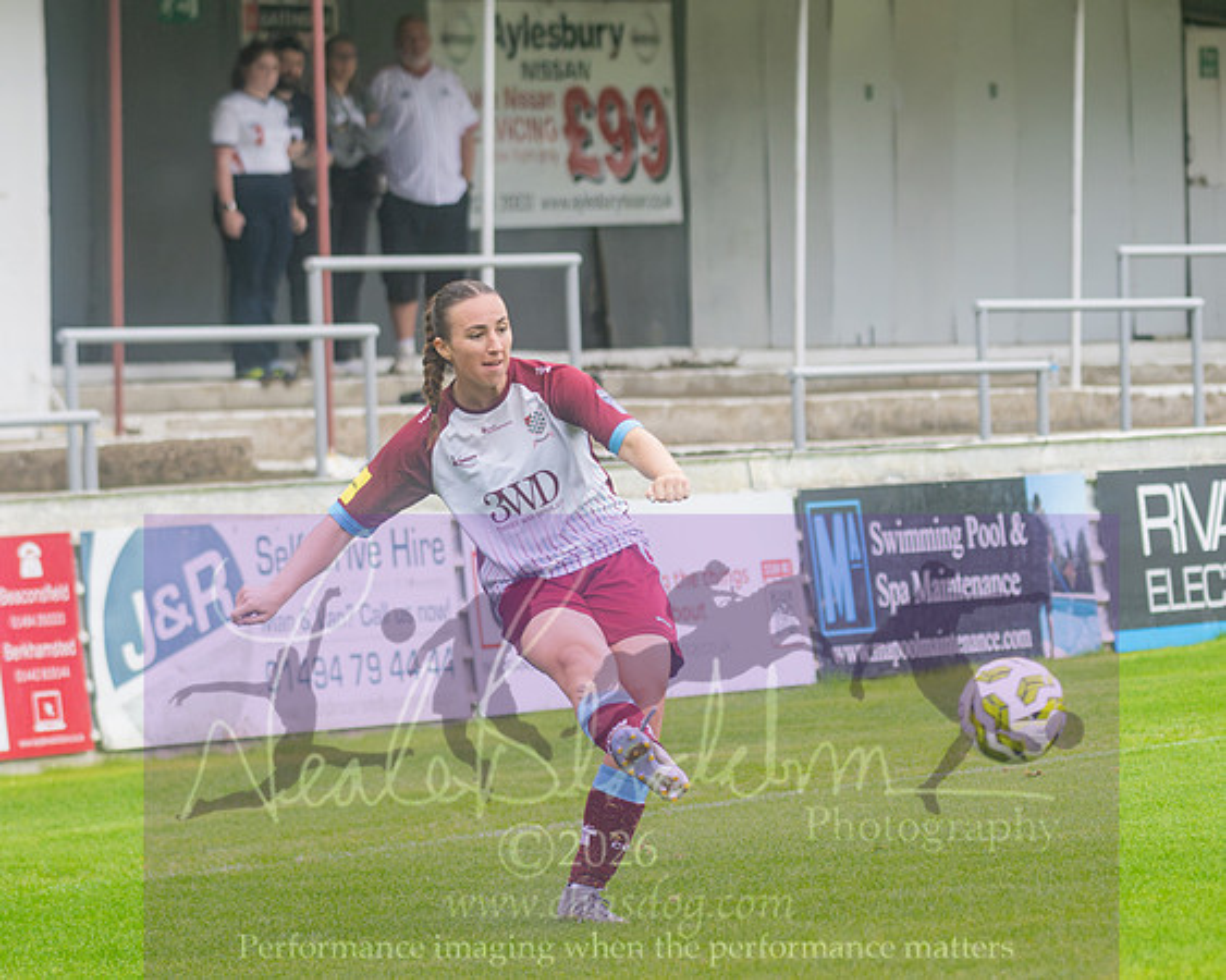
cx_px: 586
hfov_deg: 7.8
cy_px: 472
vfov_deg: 6.3
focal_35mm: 247
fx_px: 8970
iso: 450
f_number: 2.8
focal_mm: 120
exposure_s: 1/1600
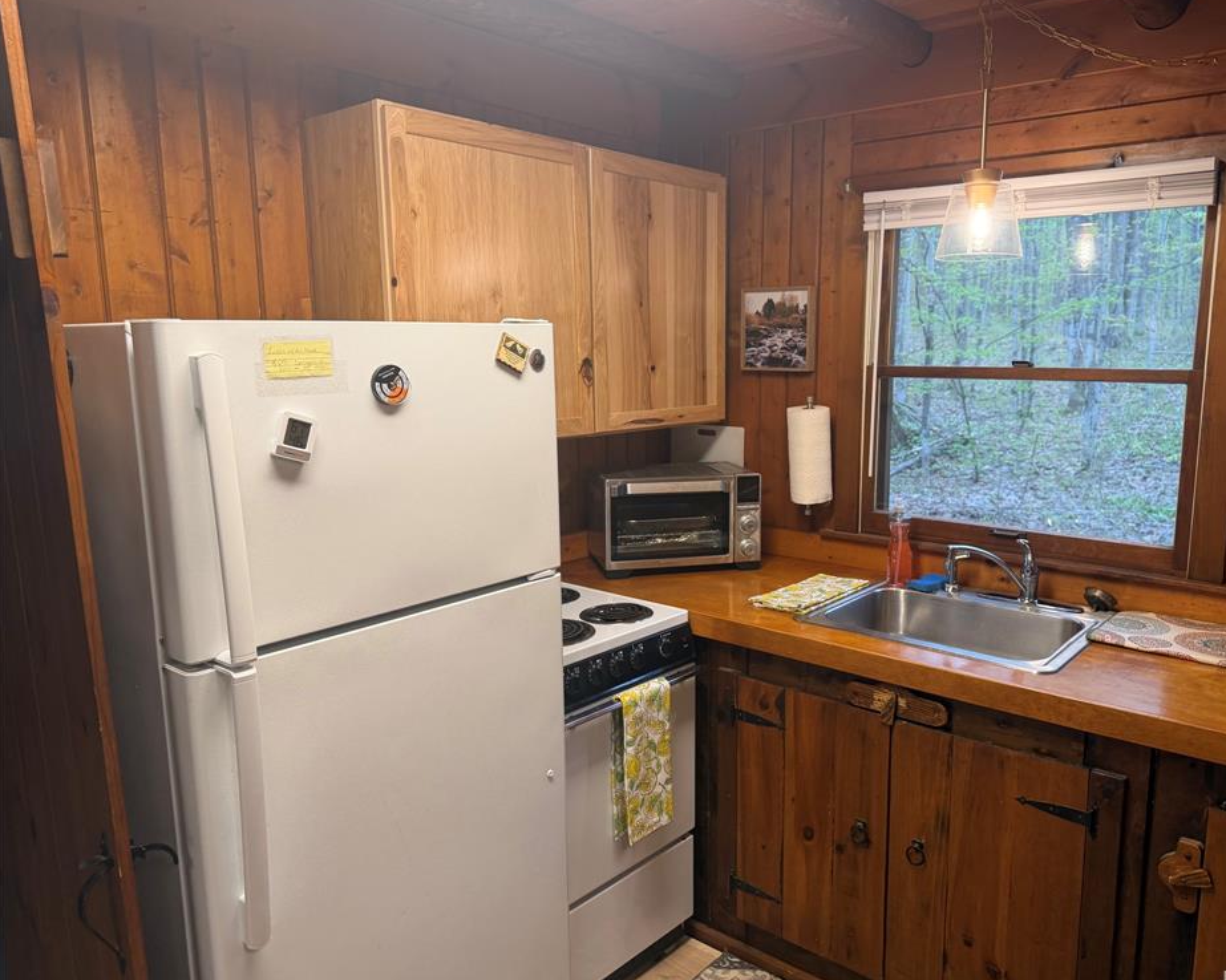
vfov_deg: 54.9
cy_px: 493
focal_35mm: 26
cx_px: 677
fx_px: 943
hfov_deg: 65.9
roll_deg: -0.4
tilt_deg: -8.9
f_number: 1.78
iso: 200
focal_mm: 6.76
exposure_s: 1/120
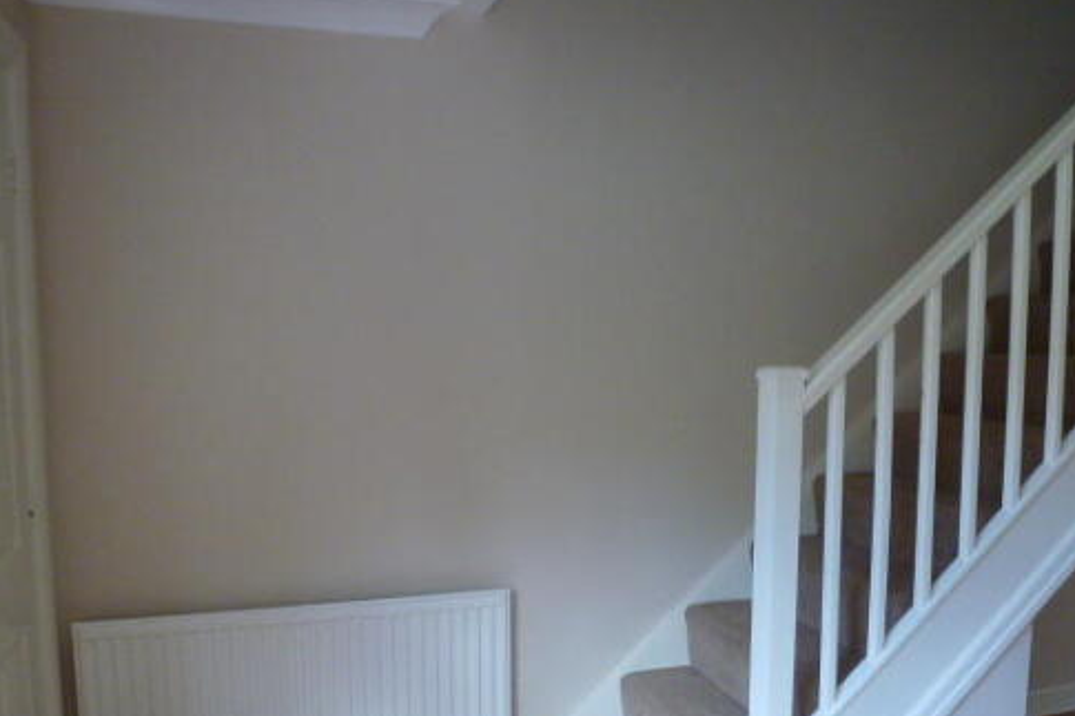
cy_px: 453
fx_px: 895
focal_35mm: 30
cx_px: 606
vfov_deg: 43.2
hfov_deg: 61.7
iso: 320
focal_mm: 4.3
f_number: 3.3
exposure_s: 1/60
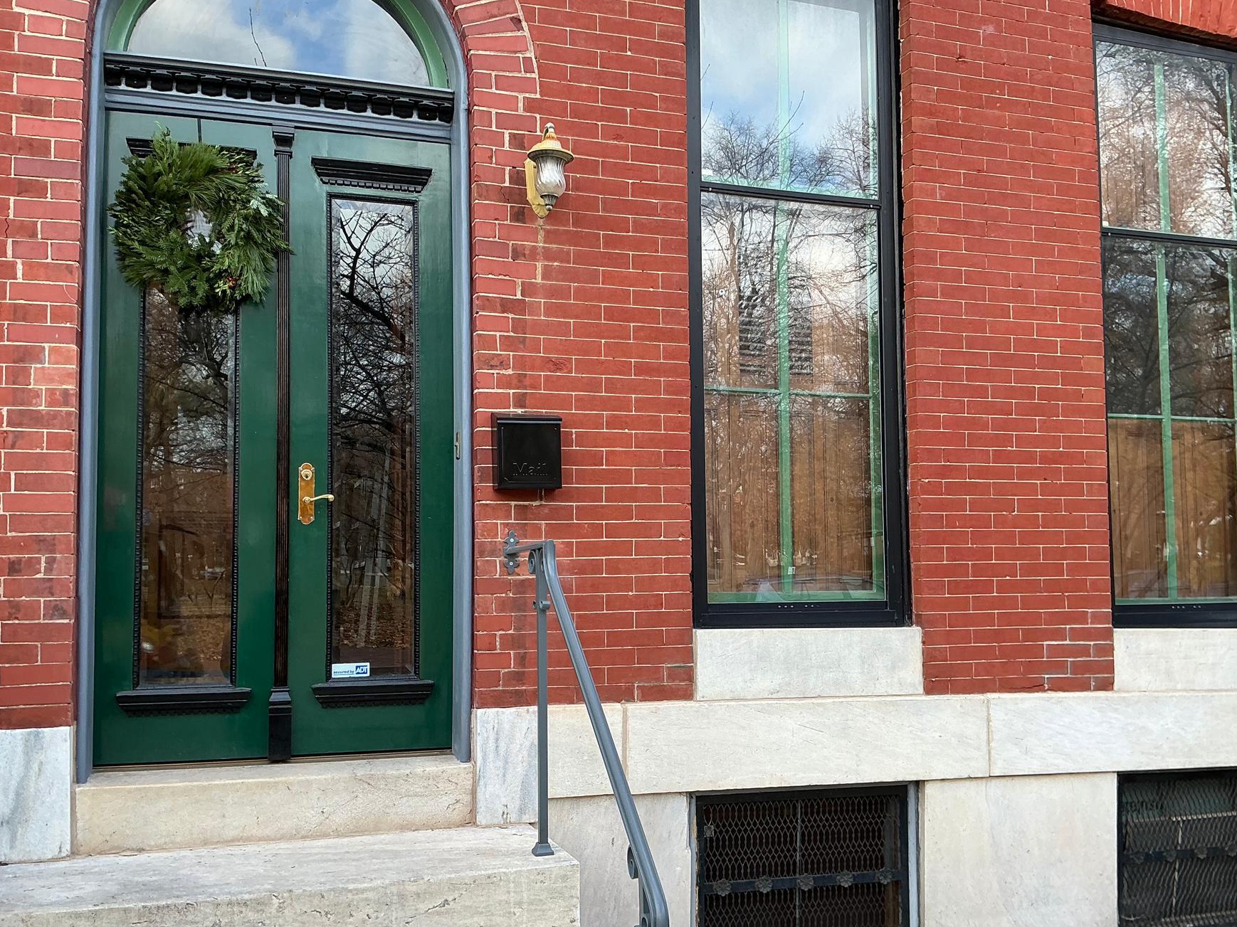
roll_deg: +1.3
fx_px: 1179
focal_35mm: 33
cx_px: 655
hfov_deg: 55.3
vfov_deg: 42.8
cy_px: 526
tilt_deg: +3.9
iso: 20
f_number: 1.8
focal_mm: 3
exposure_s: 1/147
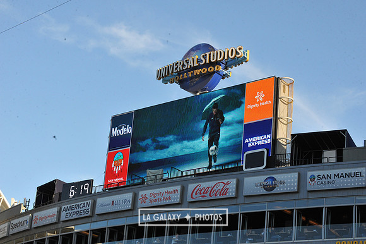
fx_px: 833
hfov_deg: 24.8
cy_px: 122
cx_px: 183
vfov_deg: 16.6
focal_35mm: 82
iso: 1600
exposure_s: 1/800
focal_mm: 82
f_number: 14
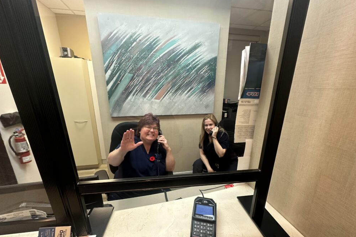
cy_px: 129
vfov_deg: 77.2
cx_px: 176
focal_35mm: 15
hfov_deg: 100.4
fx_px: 148
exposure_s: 1/43
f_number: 2.2
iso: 200
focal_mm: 2.22
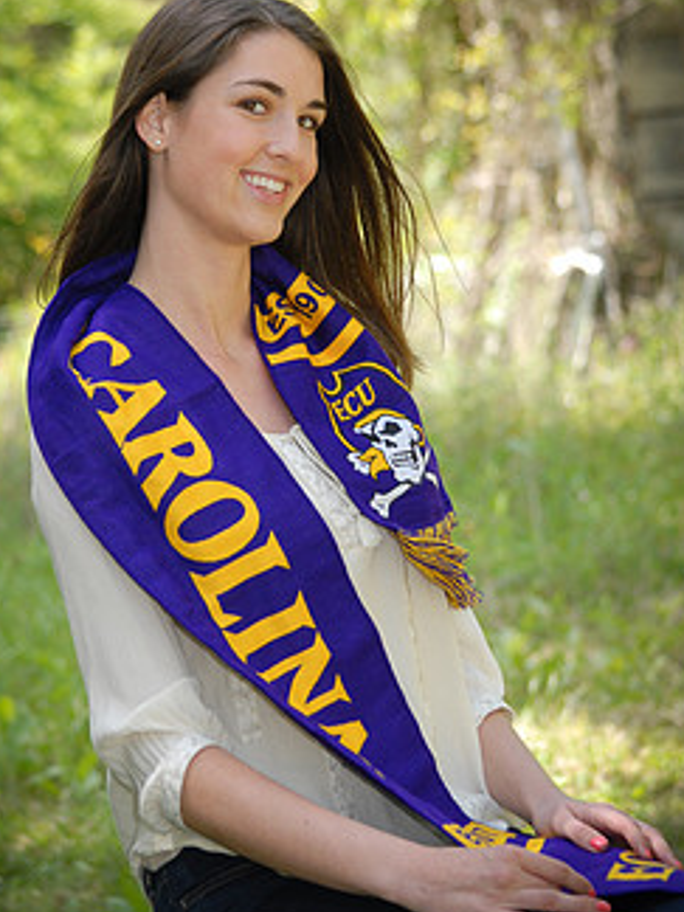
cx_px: 291
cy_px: 391
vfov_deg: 11.6
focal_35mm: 171
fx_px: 4496
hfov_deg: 8.7
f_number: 5
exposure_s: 1/250
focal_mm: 85
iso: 250
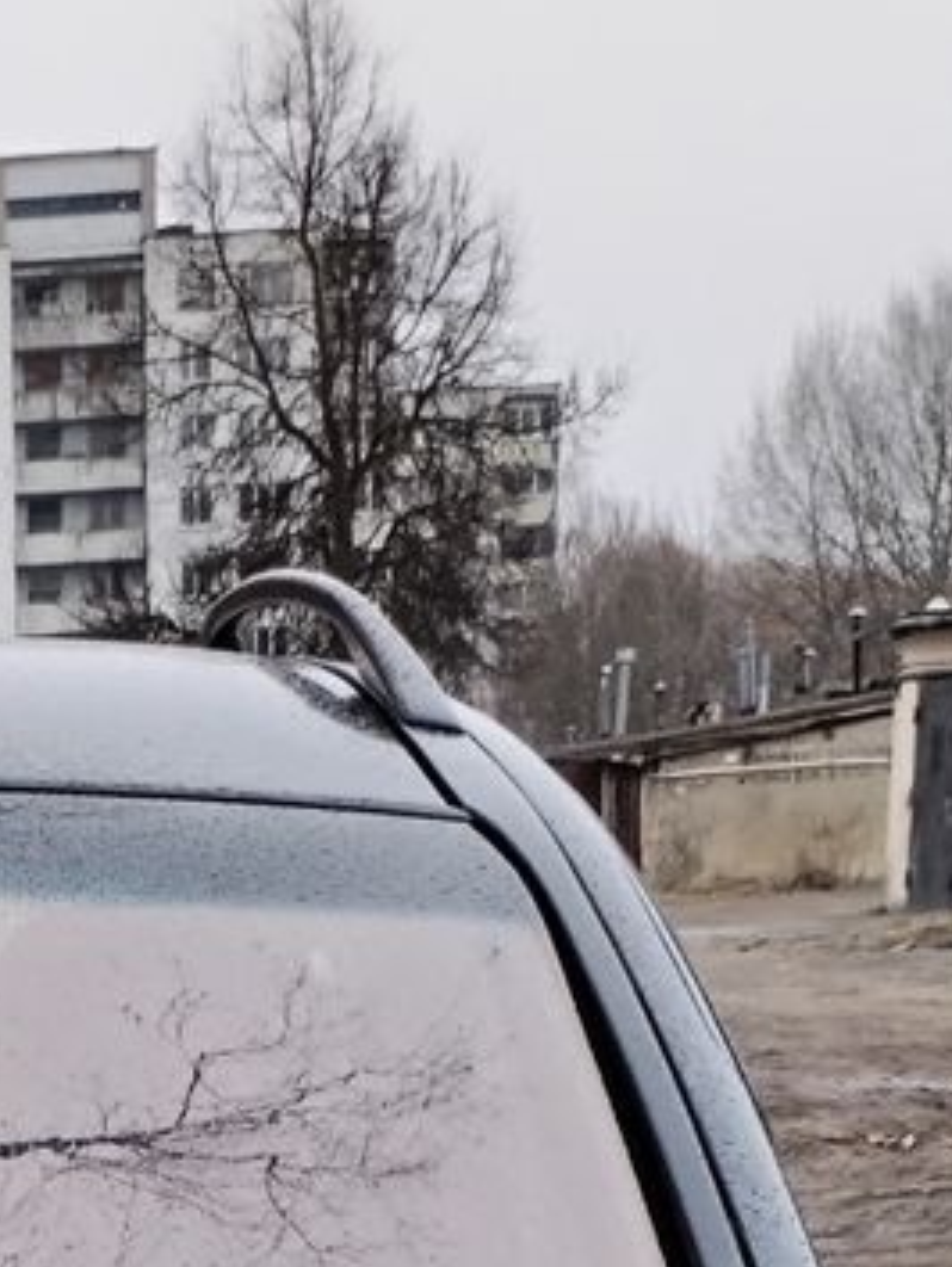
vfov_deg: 13.6
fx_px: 4798
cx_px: -573
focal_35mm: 131
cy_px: 2219
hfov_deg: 10.8
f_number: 1.8
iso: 100
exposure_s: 1/205
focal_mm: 4.75
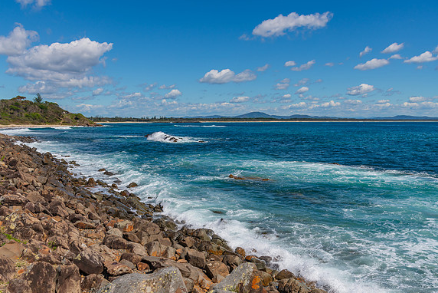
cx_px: 219
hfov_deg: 57.2
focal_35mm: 33
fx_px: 402
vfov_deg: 40.0
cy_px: 145
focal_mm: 32
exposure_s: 1/640
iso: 100
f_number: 9
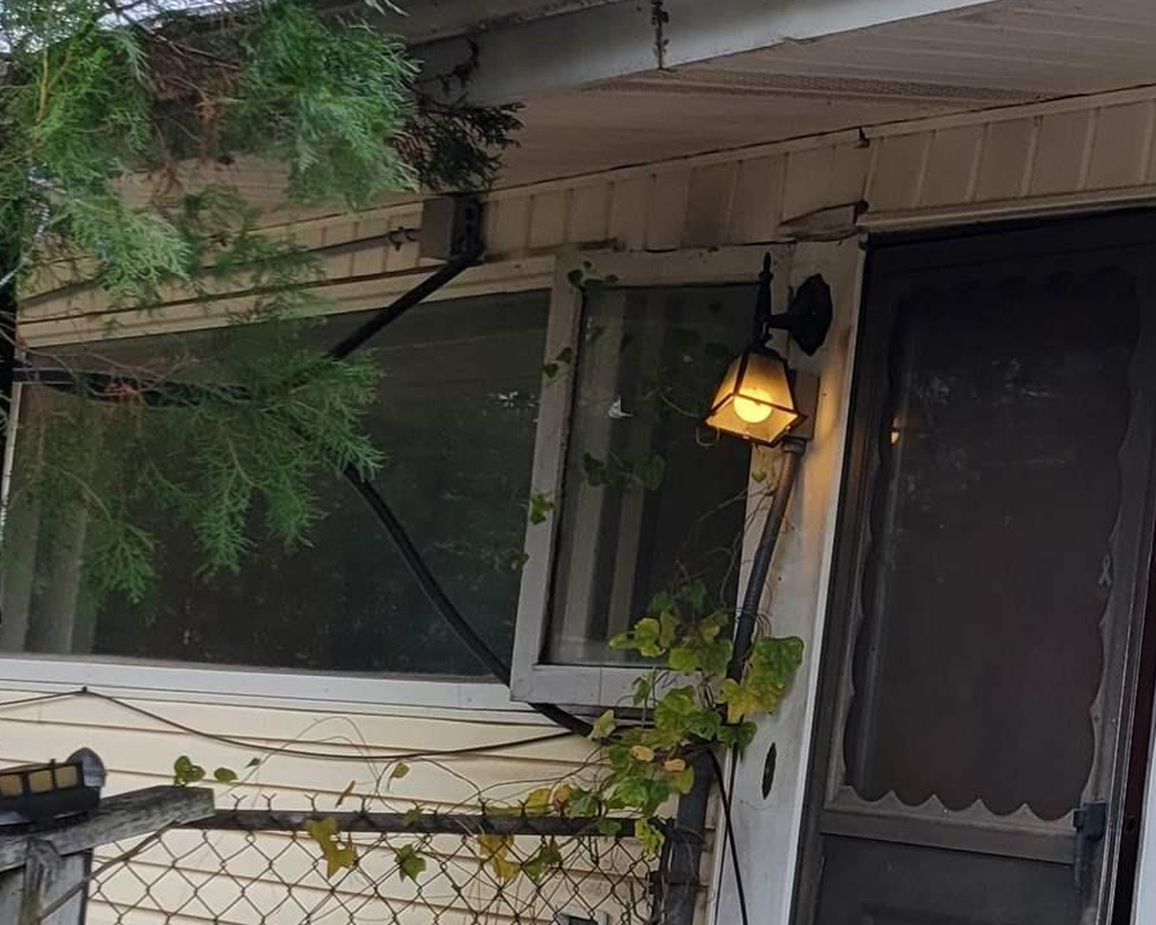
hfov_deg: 19.1
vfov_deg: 17.5
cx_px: 1766
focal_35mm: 87
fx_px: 2977
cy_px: 738
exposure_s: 1/433
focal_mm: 5.4
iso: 40
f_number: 1.8
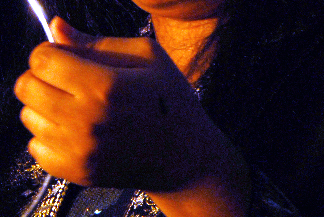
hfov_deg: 4.3
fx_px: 4317
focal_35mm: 479
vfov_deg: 2.9
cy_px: 76
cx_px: 146
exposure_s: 1/125
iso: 250
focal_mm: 82
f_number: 8
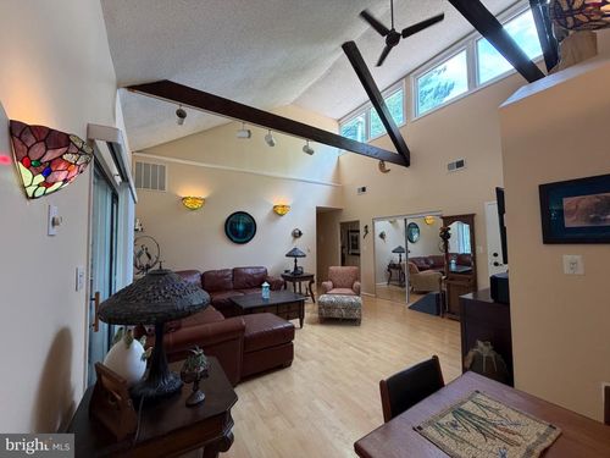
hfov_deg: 102.1
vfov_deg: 85.7
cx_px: 305
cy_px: 229
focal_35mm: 14
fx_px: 247
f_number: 2.2
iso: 250
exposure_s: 1/120
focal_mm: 2.22
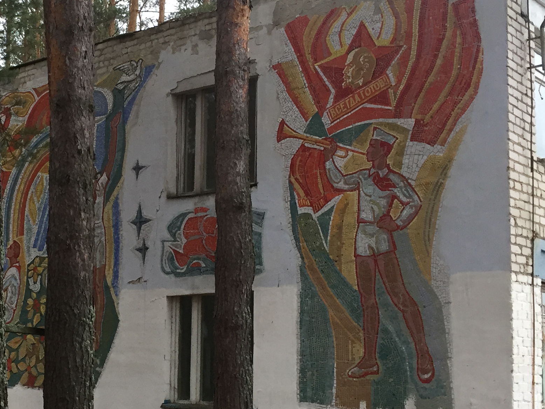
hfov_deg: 31.0
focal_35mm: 61
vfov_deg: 24.0
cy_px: 255
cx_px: 123
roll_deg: -2.6
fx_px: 960
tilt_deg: +9.3
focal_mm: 4.15
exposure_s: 1/33
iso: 50
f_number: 2.2
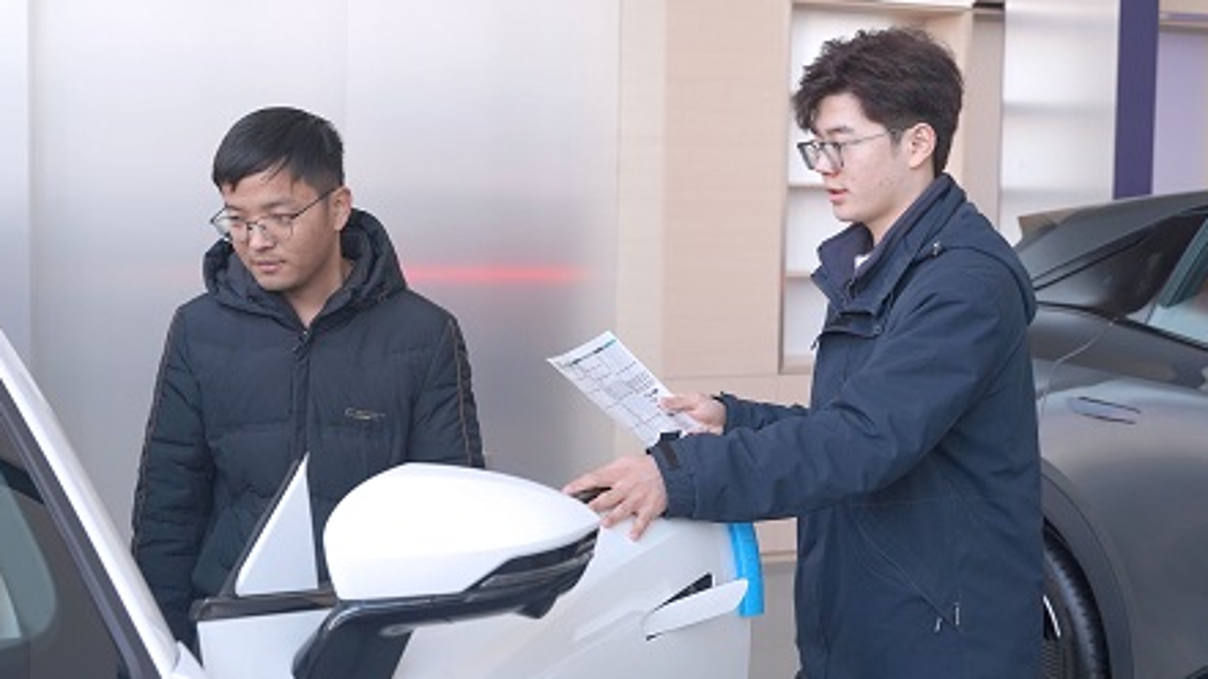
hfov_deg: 36.5
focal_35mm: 57
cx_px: 490
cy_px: 326
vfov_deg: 21.1
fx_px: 1826
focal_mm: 40
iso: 500
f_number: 4
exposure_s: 1/160
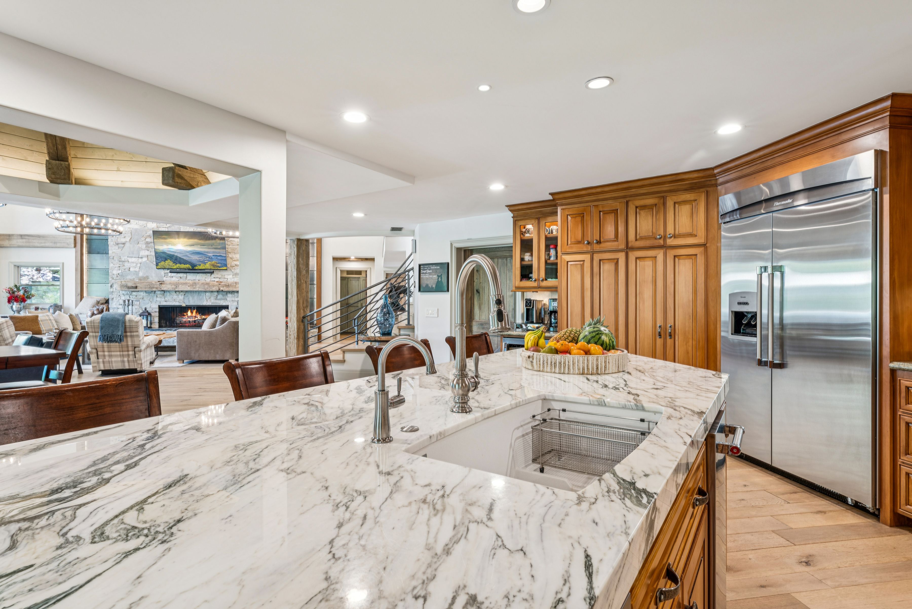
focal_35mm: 18
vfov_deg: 67.1
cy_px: 304
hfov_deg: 89.7
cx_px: 456
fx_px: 459
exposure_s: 1/1.25
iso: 100
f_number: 13
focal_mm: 18.1
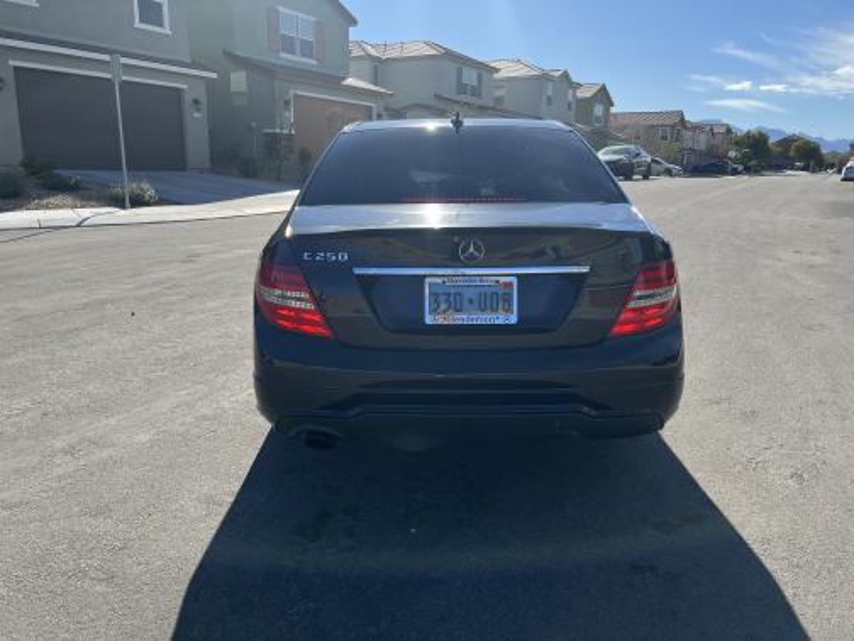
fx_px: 641
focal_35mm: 26
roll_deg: -1.2
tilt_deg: -13.5
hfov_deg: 67.3
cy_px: 320
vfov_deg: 53.1
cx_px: 427
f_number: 1.5
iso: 50
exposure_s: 1/2762
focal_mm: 5.7
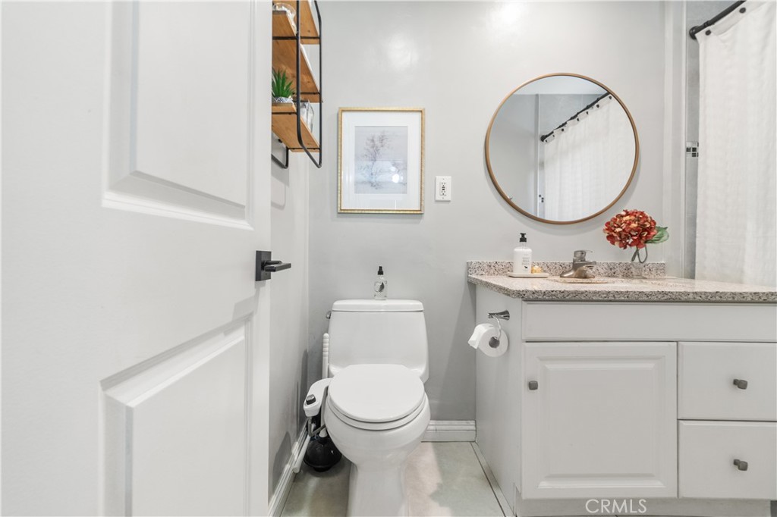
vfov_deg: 77.3
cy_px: 258
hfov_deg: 100.4
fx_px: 324
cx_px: 388
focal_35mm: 15
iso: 320
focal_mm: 10
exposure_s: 1/4
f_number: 7.1
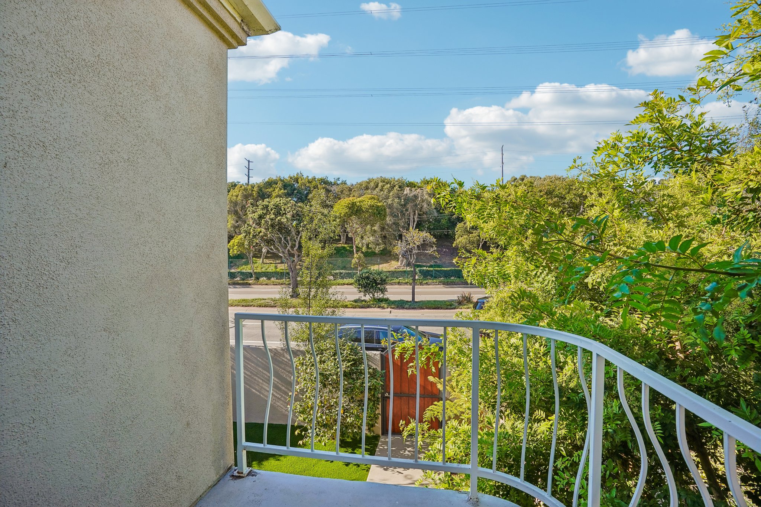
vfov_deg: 73.7
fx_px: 338
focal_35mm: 16
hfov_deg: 96.7
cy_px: 254
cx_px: 380
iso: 400
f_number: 8
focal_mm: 16
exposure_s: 1/400
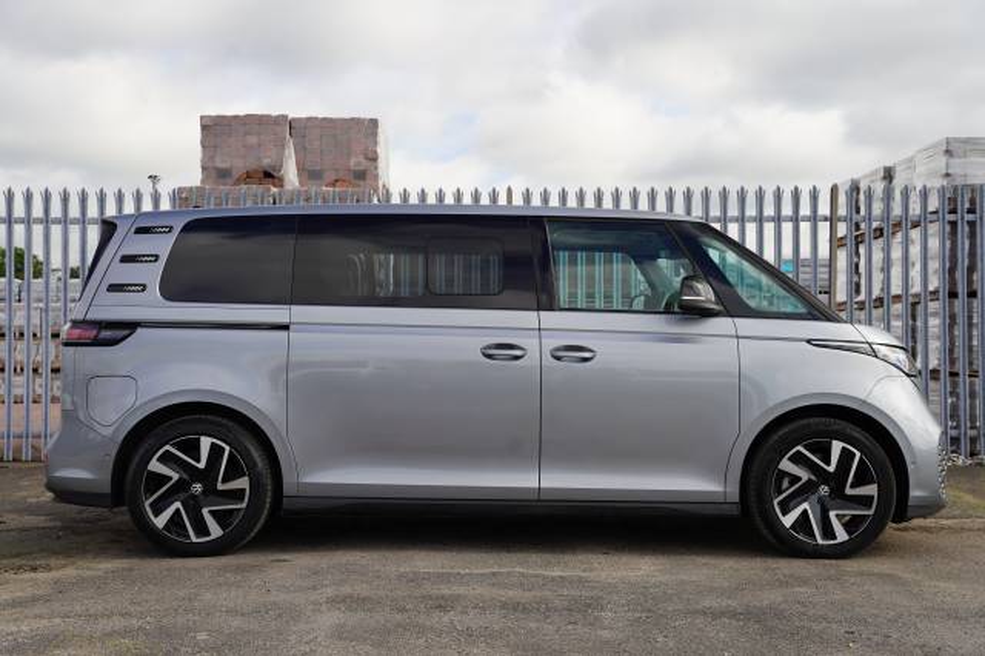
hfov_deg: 42.0
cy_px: 328
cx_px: 492
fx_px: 1283
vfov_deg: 28.7
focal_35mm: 47
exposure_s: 1/200
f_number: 5
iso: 100
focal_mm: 46.9
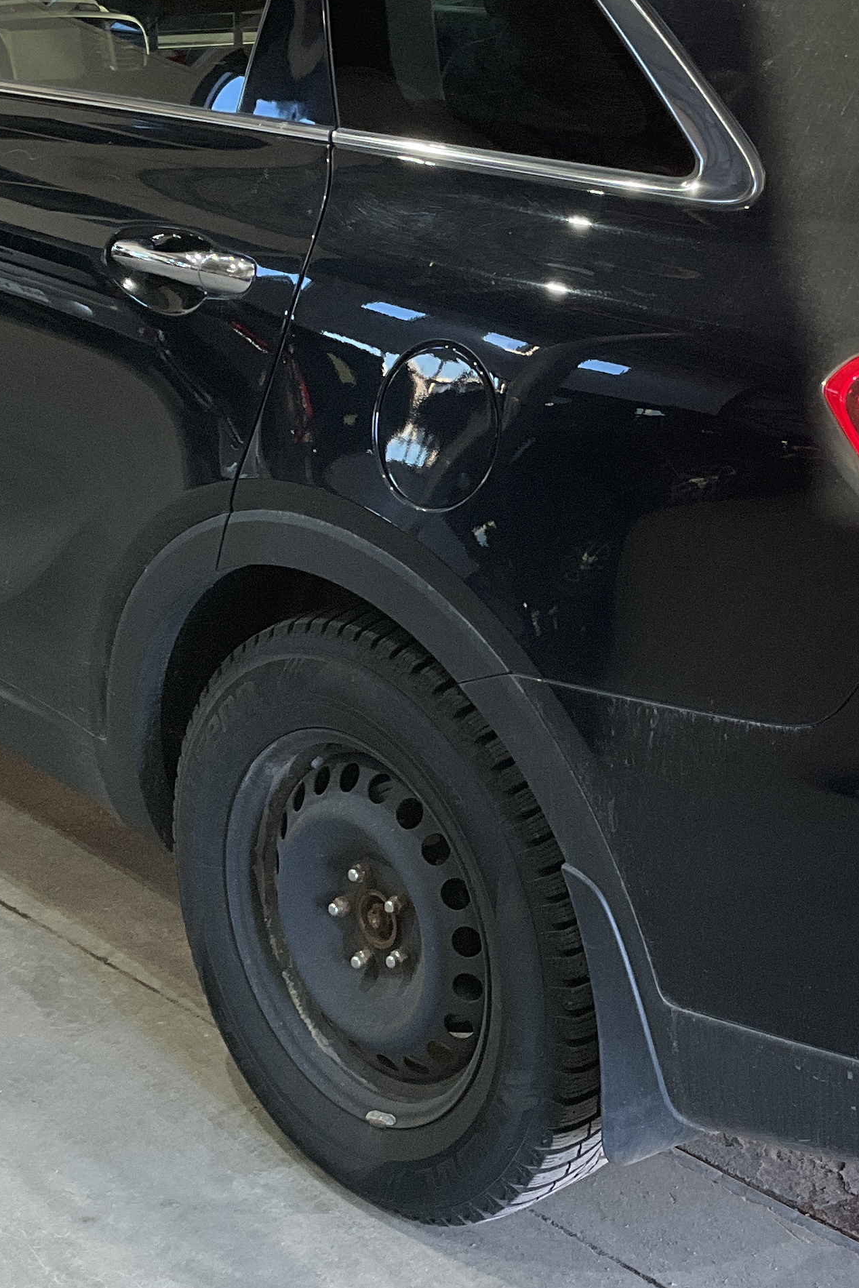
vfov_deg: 31.4
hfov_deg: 21.2
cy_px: 592
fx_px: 2290
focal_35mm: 64
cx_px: 587
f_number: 1.8
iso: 64
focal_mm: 3
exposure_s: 1/89
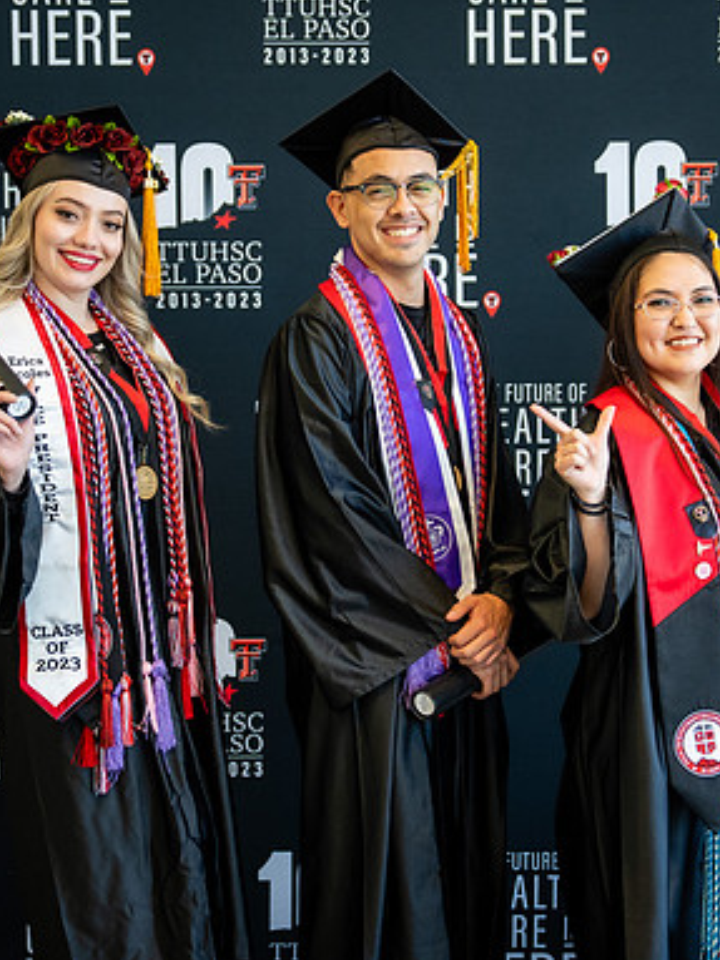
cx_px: 411
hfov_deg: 16.2
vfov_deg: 21.5
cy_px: 531
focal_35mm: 91
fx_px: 2525
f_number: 2.8
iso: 500
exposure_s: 1/125
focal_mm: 38
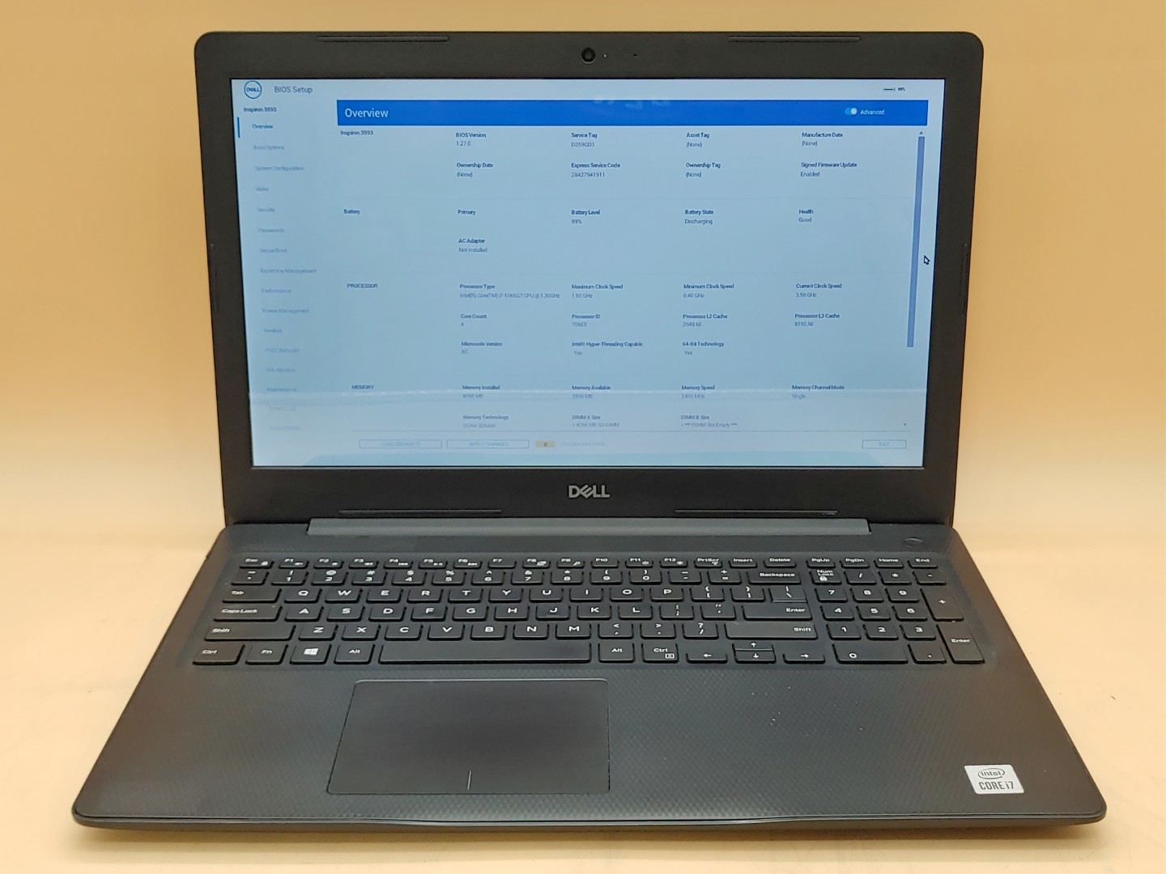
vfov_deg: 35.1
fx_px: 1381
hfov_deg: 45.8
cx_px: 583
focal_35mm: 41
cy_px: 437
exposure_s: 1/100
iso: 50
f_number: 1.8
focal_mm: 4.36
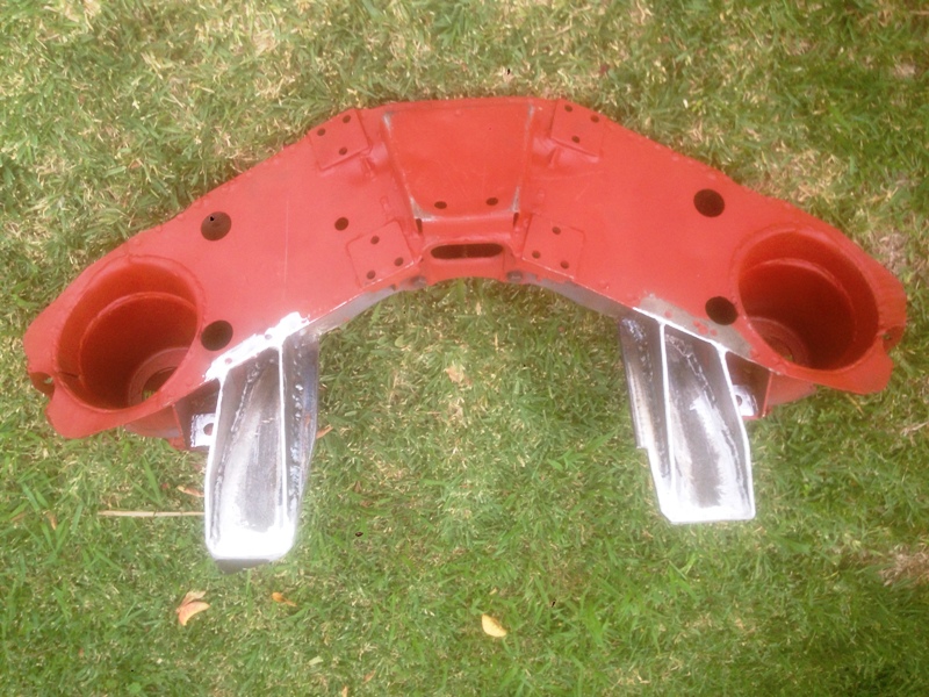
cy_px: 348
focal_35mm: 33
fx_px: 886
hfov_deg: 55.4
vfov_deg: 42.9
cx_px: 464
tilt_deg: -67.7
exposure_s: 1/20
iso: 64
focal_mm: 4.12
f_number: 2.4
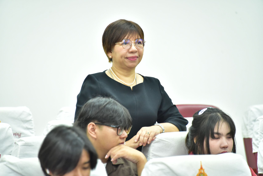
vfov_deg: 4.6
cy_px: 88
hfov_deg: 6.9
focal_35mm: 300
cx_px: 132
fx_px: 2192
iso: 5000
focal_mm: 300
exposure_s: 1/200
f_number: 5.6
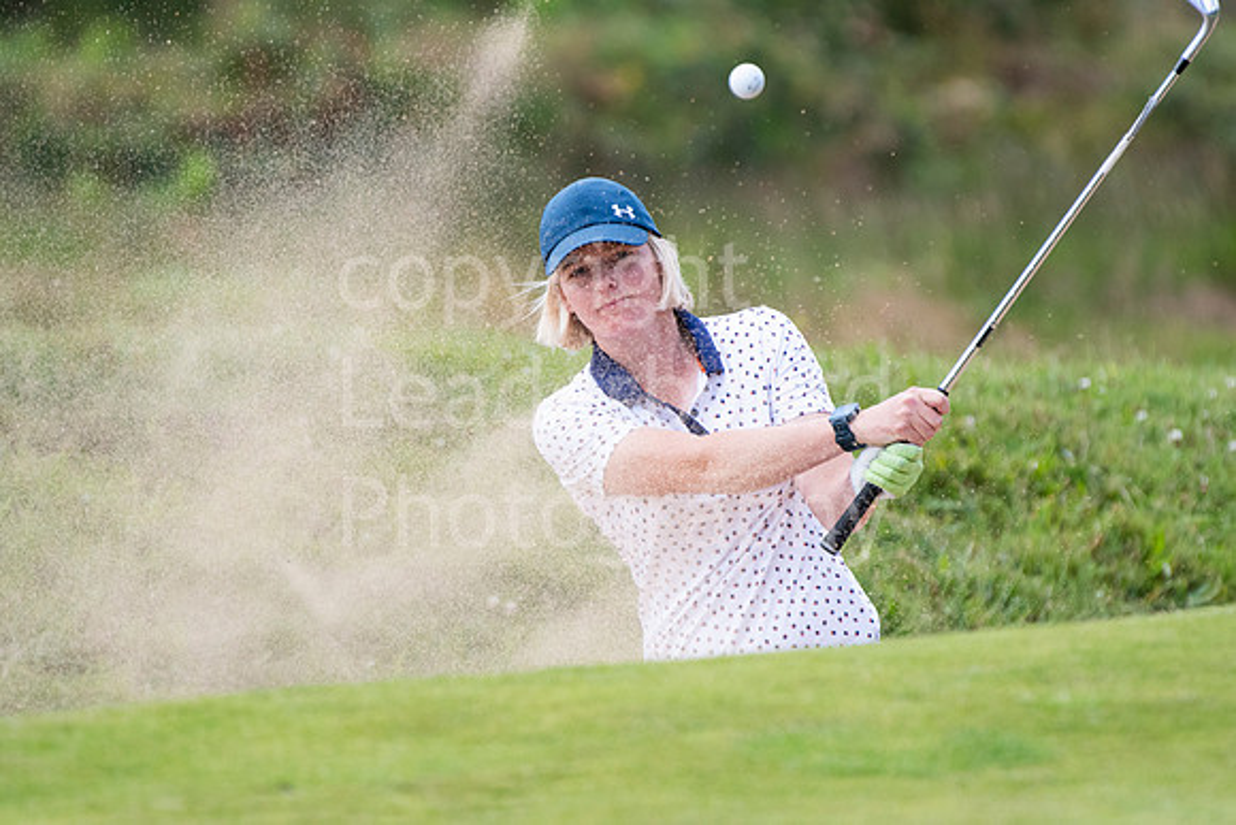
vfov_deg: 2.1
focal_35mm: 660
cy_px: 412
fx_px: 22664
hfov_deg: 3.1
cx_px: 618
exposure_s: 1/1600
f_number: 5.6
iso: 1250
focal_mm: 440
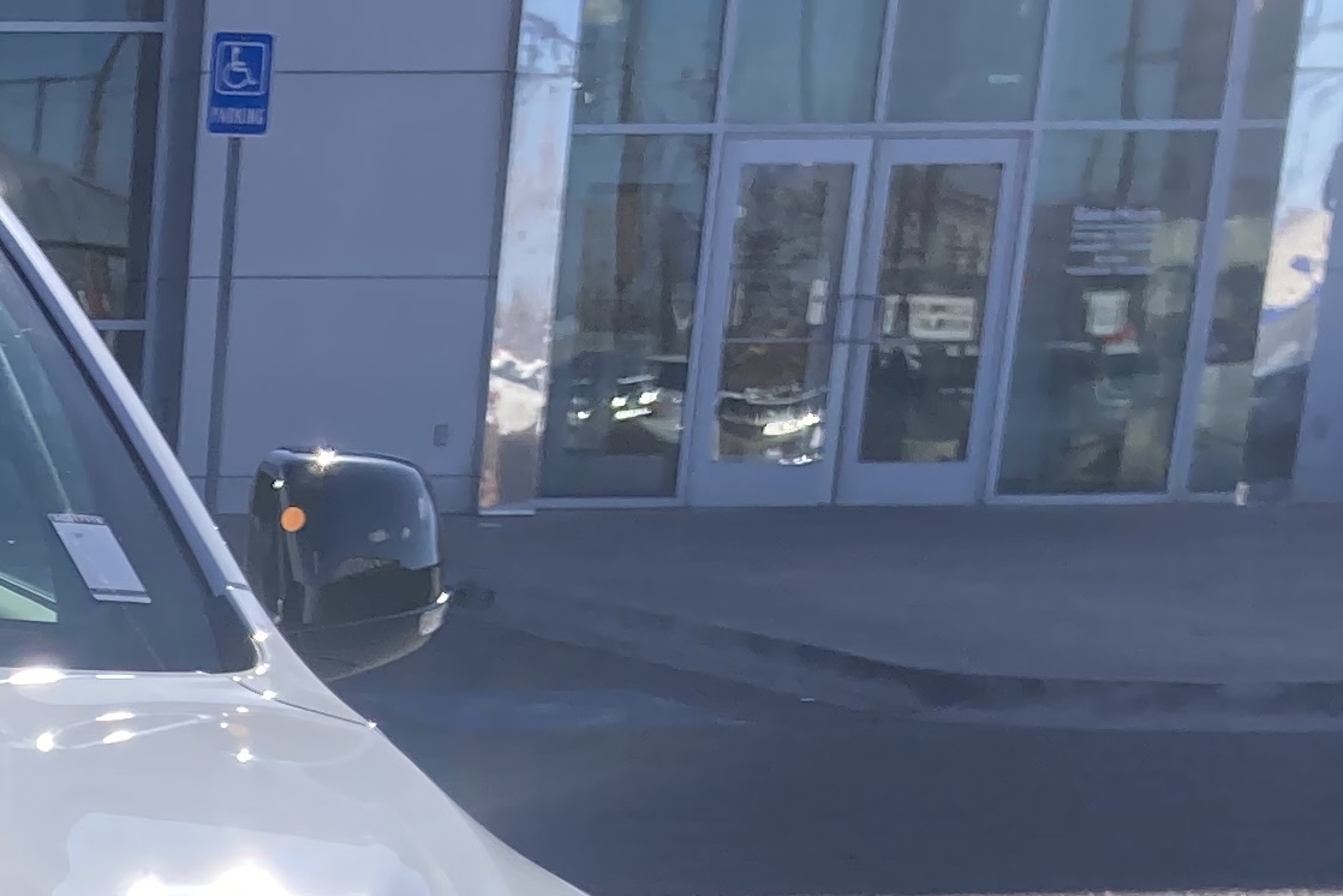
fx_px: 3918
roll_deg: +0.2
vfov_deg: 12.1
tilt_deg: -16.1
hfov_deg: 17.4
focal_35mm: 105
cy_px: 1570
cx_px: -693
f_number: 1.8
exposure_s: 1/1279
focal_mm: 3.99
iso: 20
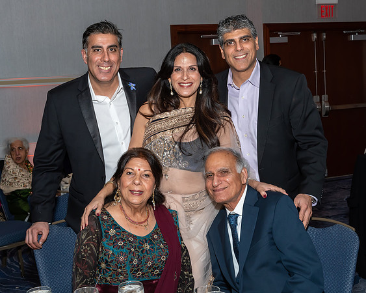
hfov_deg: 34.7
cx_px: 183
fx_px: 586
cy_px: 146
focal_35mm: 54
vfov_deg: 28.0
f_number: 8
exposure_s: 1/250
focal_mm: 31
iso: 500
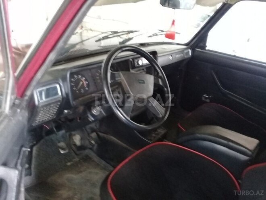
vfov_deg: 45.4
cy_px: 100
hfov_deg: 58.4
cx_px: 133
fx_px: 238
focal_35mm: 31
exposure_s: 1/17
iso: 400
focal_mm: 3.3
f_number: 2.2
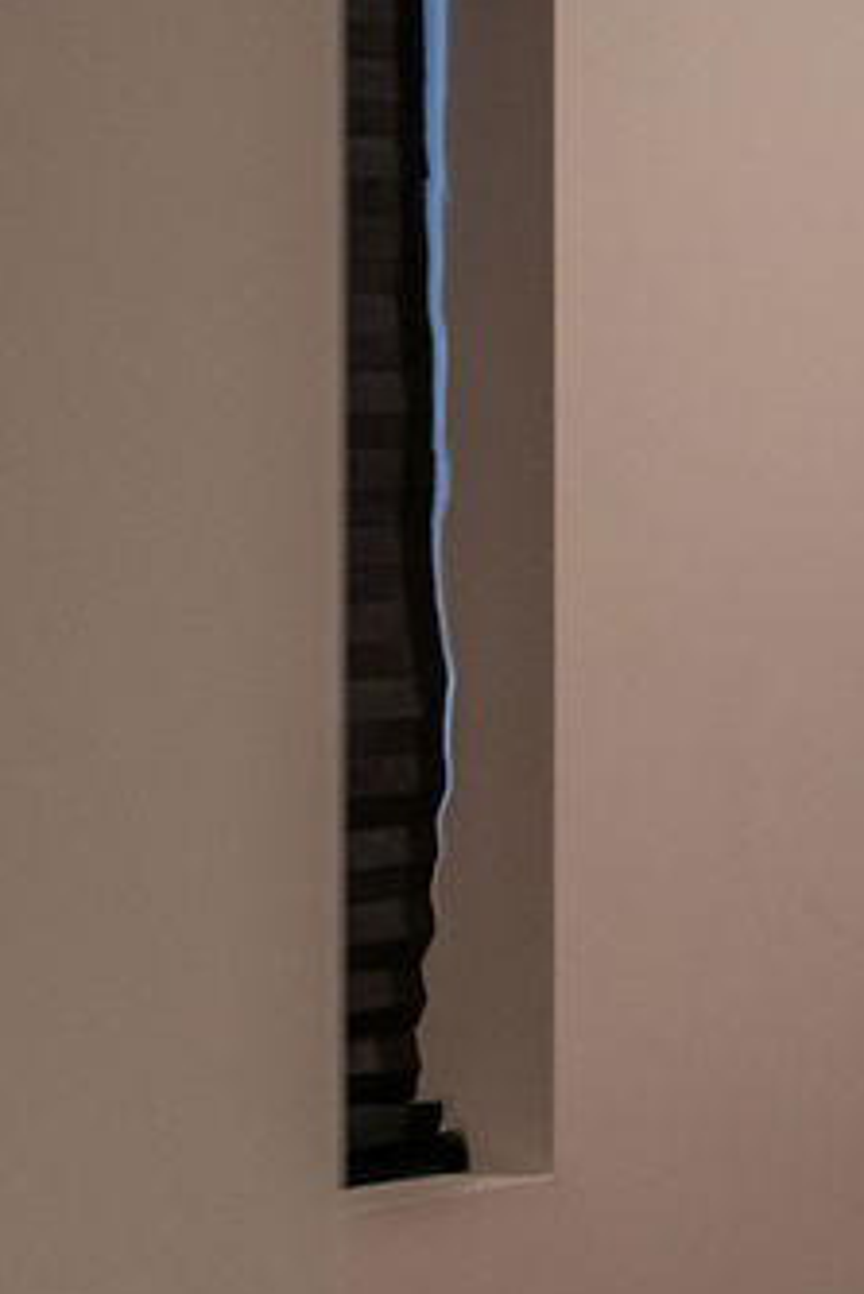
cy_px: 1038
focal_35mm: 161
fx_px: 5790
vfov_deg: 12.7
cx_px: 1918
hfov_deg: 8.0
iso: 1600
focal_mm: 35
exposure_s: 1/250
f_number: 3.2
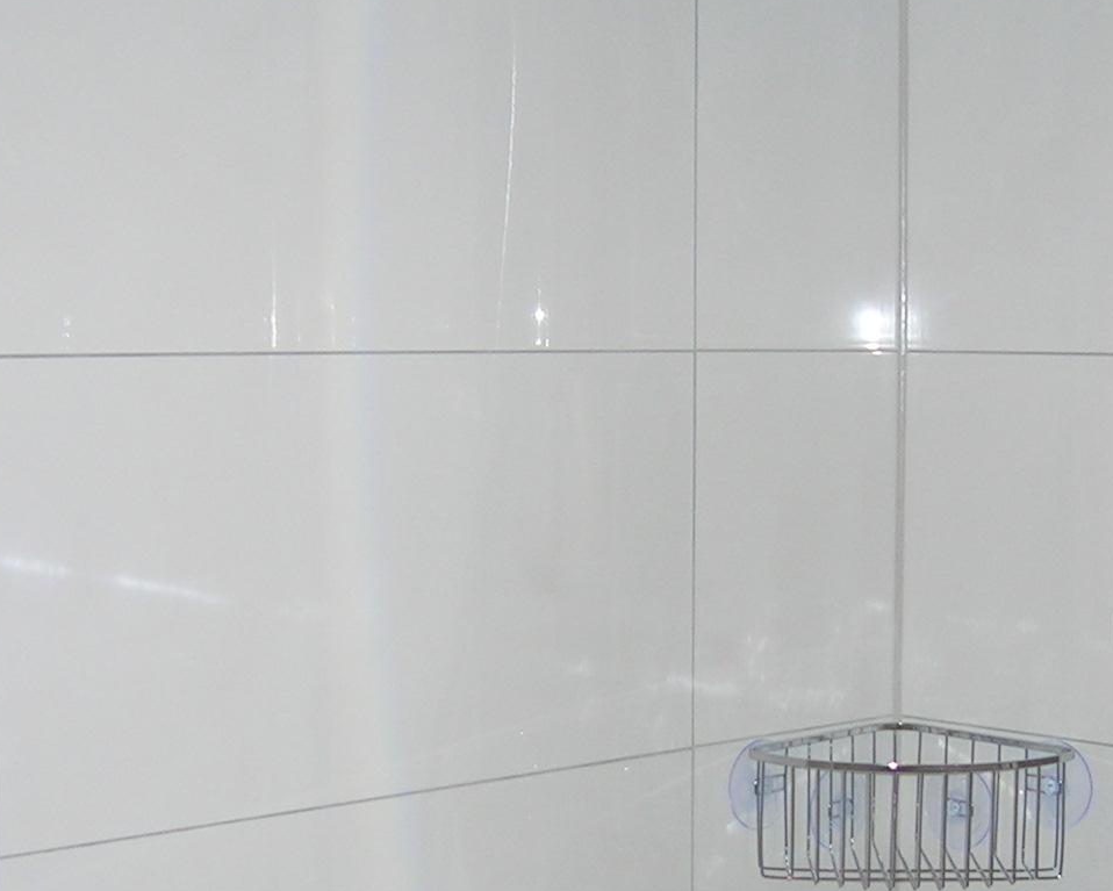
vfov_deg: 20.8
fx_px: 2405
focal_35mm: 73
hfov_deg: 25.9
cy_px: 671
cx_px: 727
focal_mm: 5.4
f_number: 2.8
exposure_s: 1/60.1
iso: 50
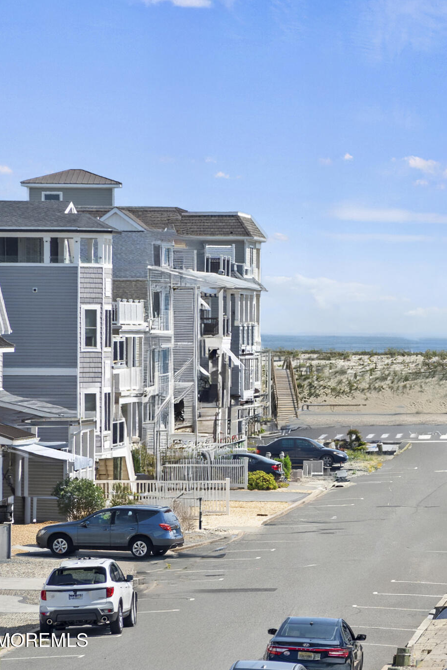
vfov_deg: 8.7
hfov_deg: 5.8
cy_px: 335
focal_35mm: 236
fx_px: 4395
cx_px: 435
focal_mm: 105
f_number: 8
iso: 200
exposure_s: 1/100
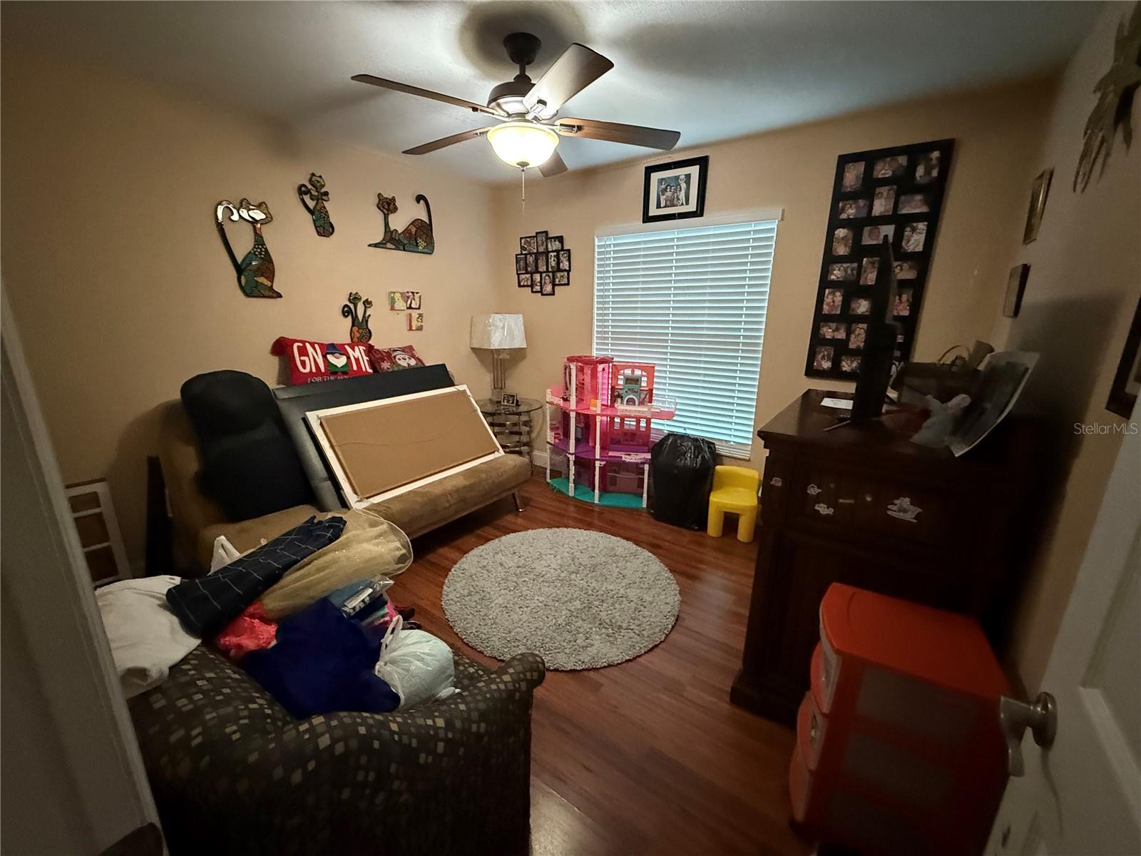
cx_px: 570
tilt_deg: -14.4
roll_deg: -1.5
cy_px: 428
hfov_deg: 102.1
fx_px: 461
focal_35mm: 14
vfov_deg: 85.7
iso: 1000
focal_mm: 2.22
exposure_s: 1/40
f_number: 2.2
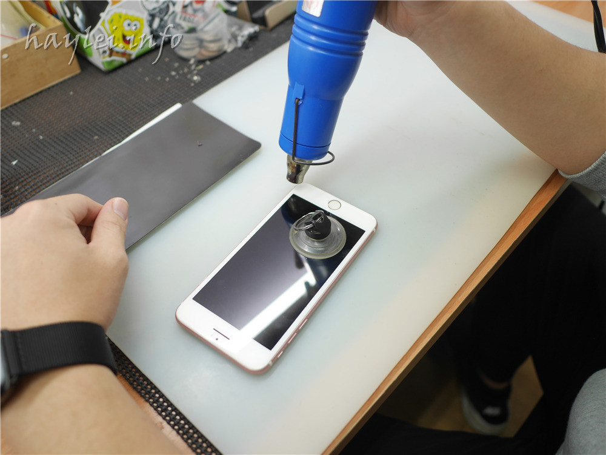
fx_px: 525
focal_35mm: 30
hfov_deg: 60.0
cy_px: 228
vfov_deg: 46.8
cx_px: 303
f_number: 1.8
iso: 200
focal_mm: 15
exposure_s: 1/100
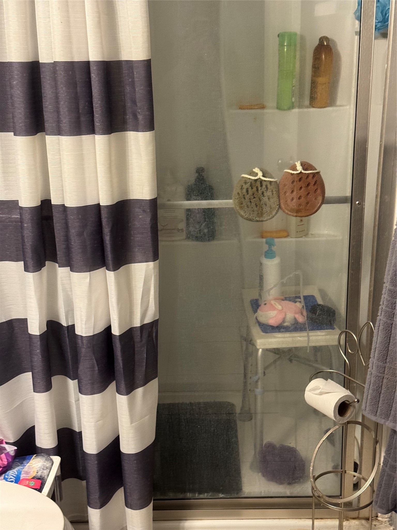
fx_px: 734
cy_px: 265
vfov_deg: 39.7
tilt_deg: -15.2
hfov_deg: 30.3
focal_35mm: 48
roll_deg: +2.3
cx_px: 198
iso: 320
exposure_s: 1/40
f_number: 1.78
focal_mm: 6.76
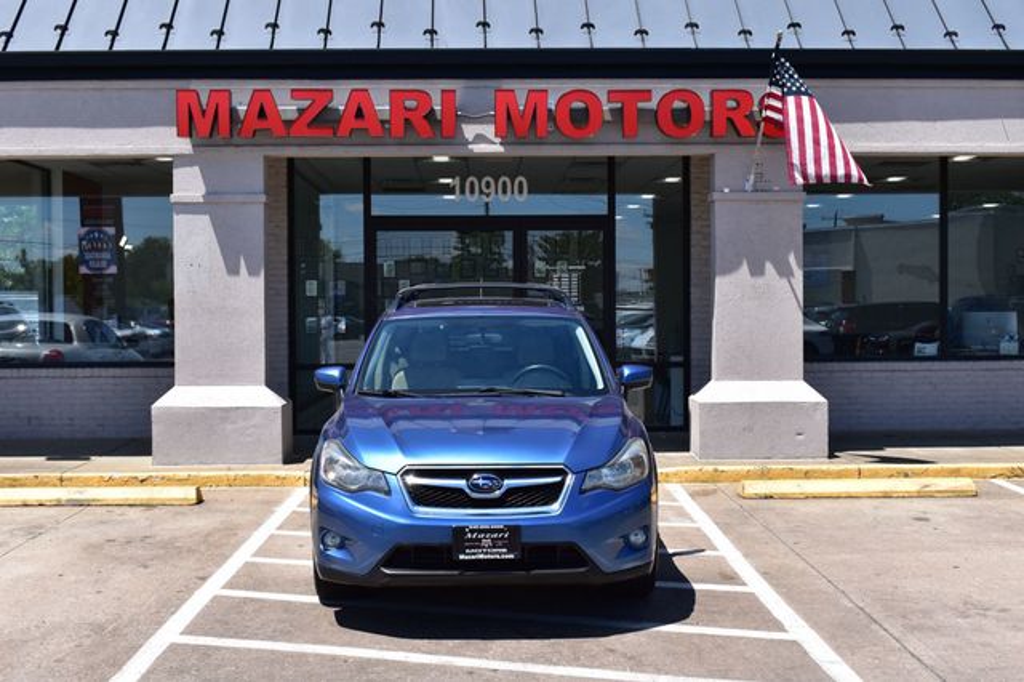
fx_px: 1279
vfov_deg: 29.8
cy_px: 341
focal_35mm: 45
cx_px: 512
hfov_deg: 43.6
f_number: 11
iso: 360
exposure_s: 1/500
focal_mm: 30
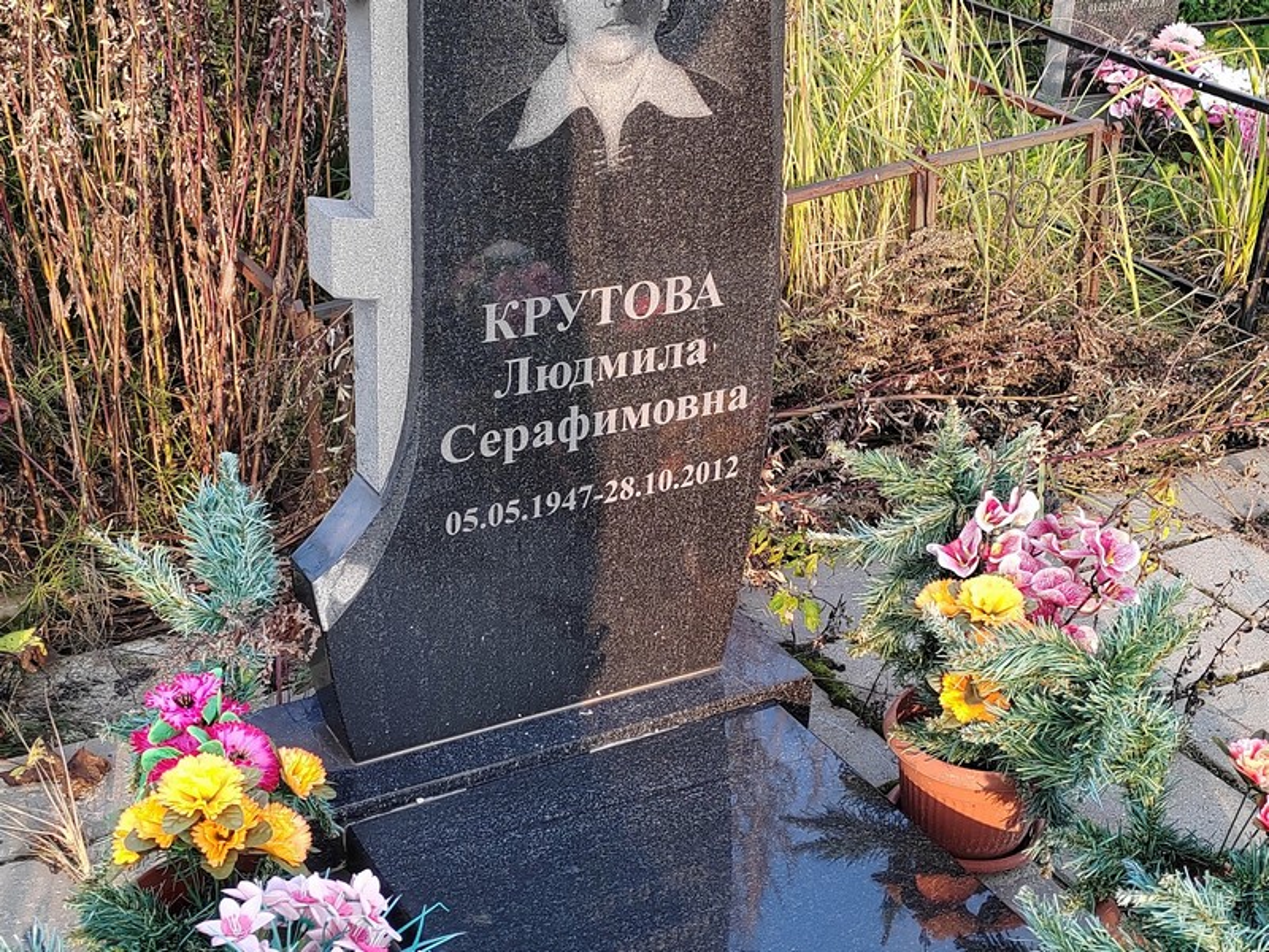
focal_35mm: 51
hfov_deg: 37.5
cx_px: 634
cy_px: 476
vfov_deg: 28.6
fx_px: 1870
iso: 100
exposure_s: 1/200
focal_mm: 5.52
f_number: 1.9
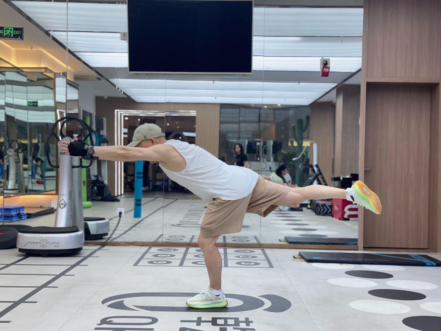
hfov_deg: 39.7
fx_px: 612
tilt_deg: -0.2
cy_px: 166
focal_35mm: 48
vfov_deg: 30.3
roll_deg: -1.2
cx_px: 220
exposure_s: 1/100
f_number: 1.78
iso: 100
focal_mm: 6.76
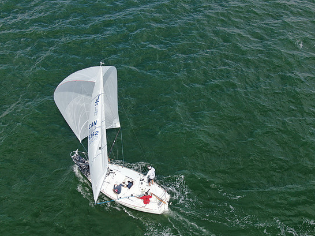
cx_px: 155
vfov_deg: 28.5
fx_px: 464
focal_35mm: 51
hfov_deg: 37.5
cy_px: 125
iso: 100
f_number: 3.8
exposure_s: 1/640
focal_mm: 8.6
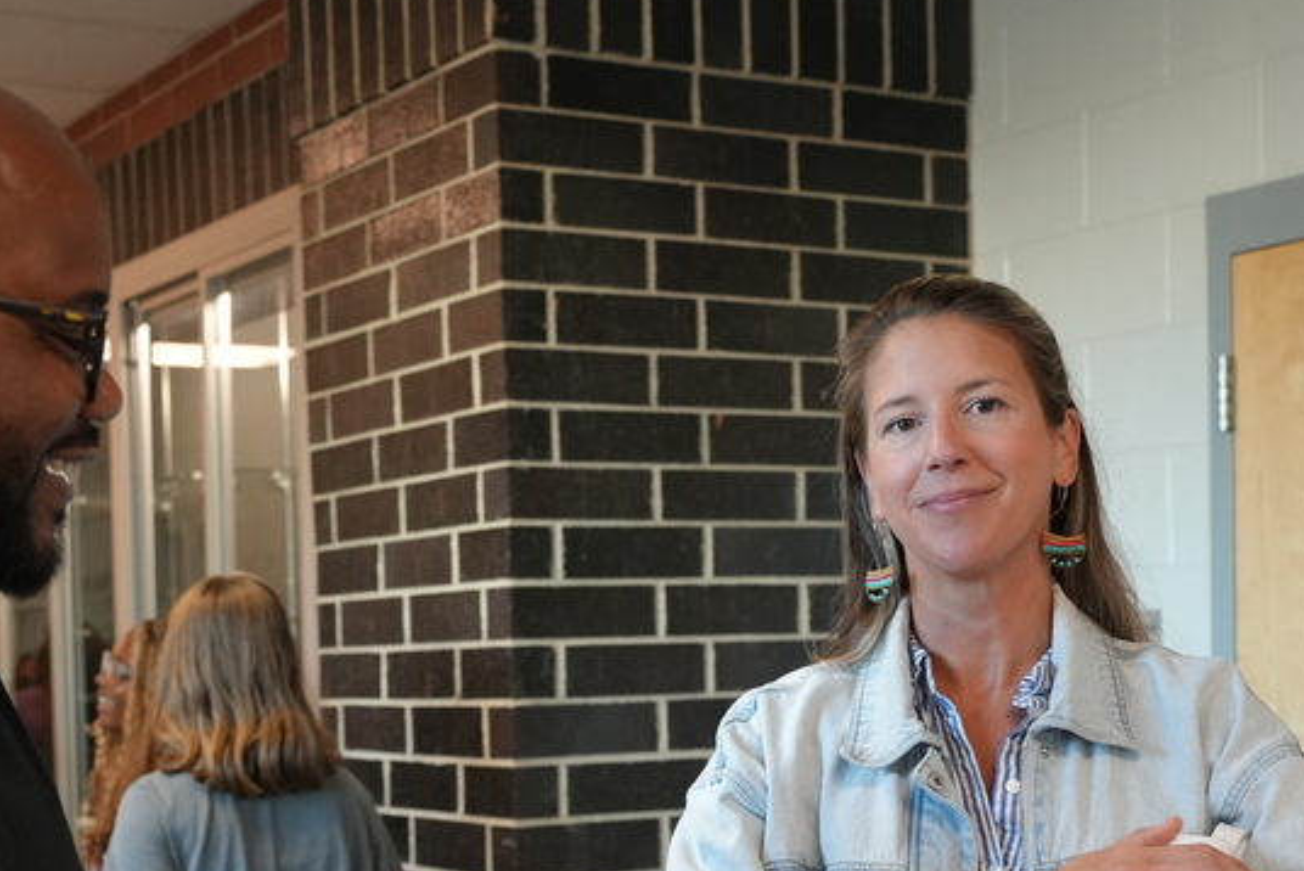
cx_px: 540
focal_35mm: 63
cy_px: 775
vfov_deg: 21.2
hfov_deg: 31.8
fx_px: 2283
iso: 2500
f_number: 4
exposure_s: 1/160
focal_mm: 33
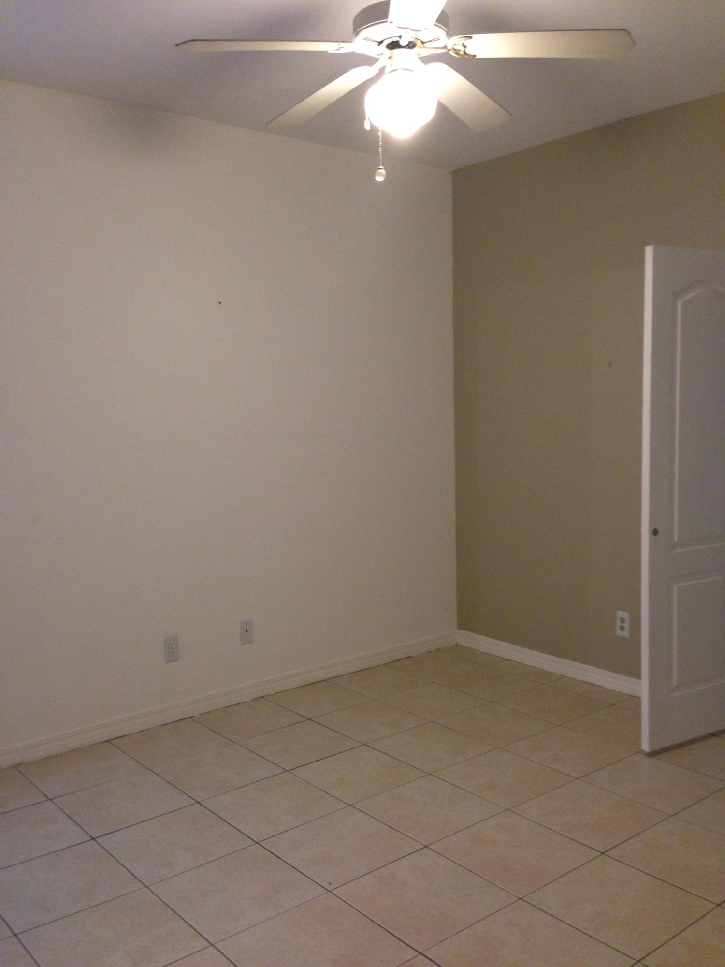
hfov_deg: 42.9
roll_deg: +1.3
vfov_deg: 55.4
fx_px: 922
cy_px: 484
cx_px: 362
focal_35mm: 33
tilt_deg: -3.2
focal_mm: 4.12
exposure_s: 1/20
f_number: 2.4
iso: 200
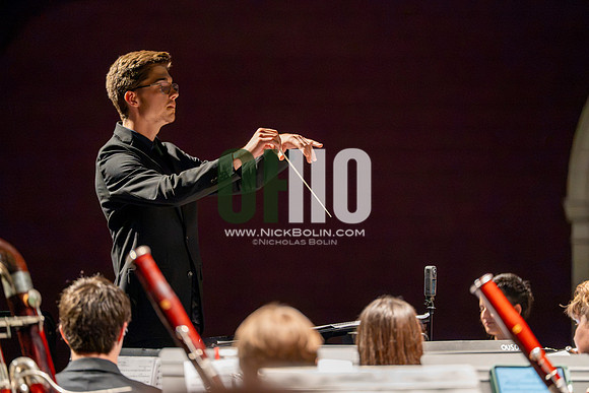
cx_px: 294
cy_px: 196
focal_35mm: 195
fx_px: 3191
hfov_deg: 10.5
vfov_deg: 7.0
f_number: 2.8
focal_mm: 195
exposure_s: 1/640
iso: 16000
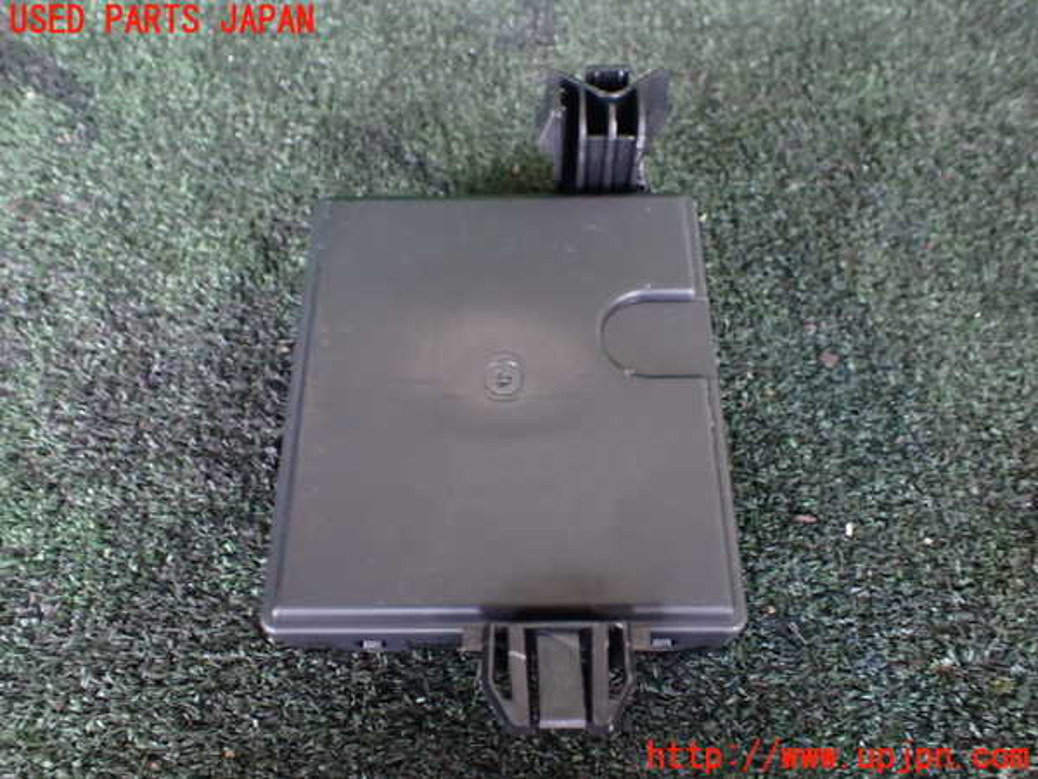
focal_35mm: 30
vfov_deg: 46.8
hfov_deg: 60.0
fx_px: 900
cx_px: 519
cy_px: 390
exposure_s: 1/30
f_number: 2.3
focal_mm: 5.4
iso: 1000
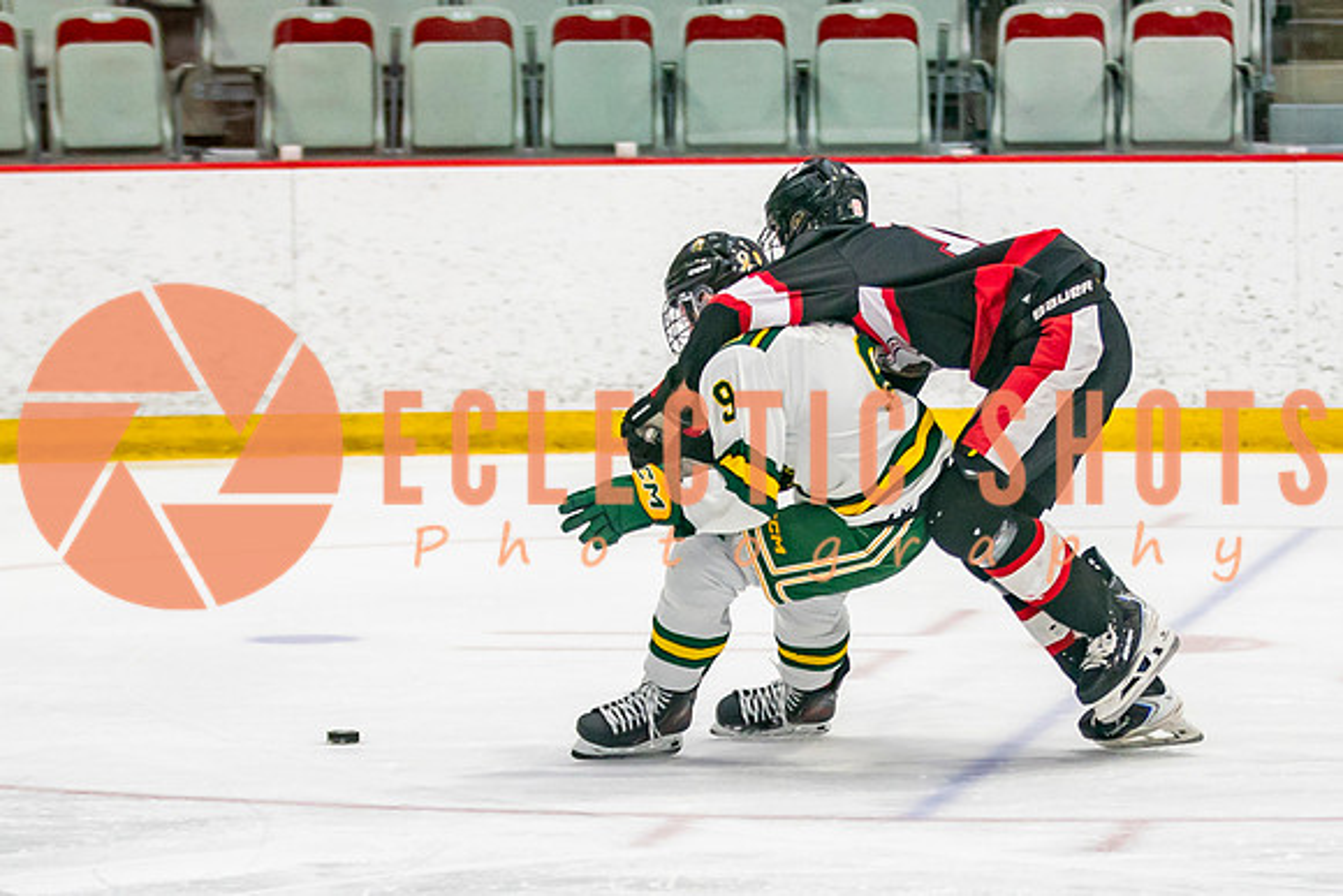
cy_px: 672
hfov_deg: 9.3
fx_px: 8234
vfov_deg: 6.2
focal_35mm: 221
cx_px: 682
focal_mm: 88
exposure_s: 1/640
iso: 640
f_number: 2.8
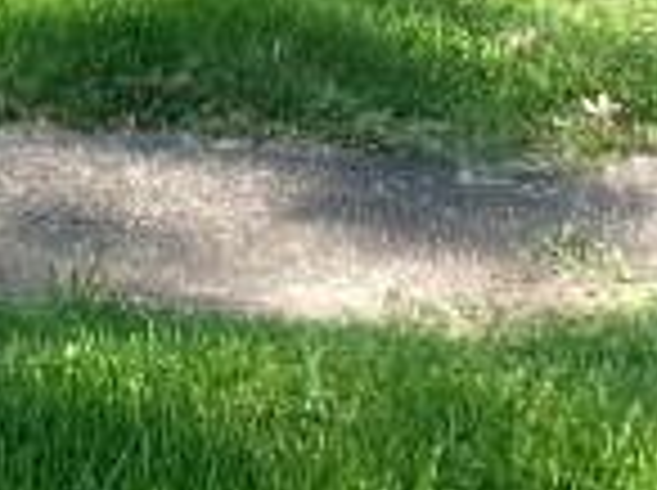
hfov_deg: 15.9
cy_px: -584
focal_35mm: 123
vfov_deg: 10.7
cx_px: 126
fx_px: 2331
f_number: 3.9
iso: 100
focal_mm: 5.1
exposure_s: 1/220
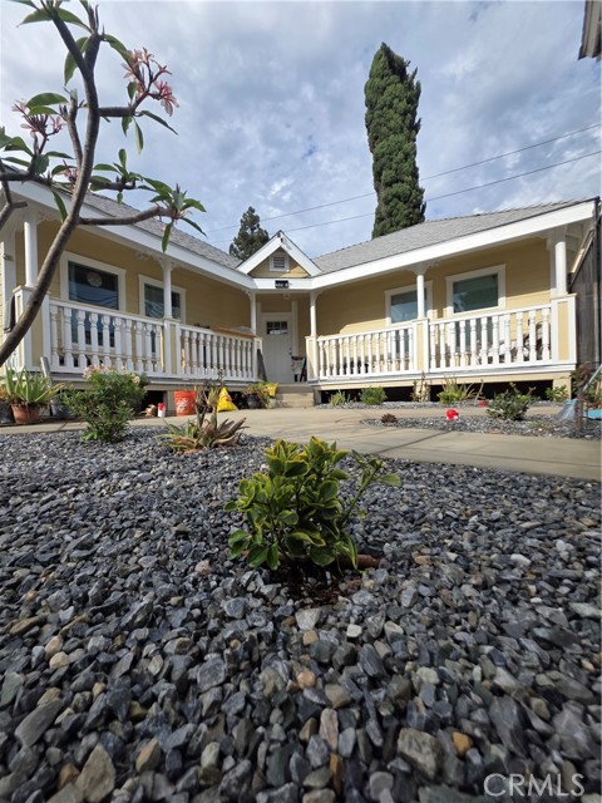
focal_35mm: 13
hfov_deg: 89.9
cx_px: 301
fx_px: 301
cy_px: 402
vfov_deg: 106.2
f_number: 1.9
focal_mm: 2.2
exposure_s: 1/1265
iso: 40
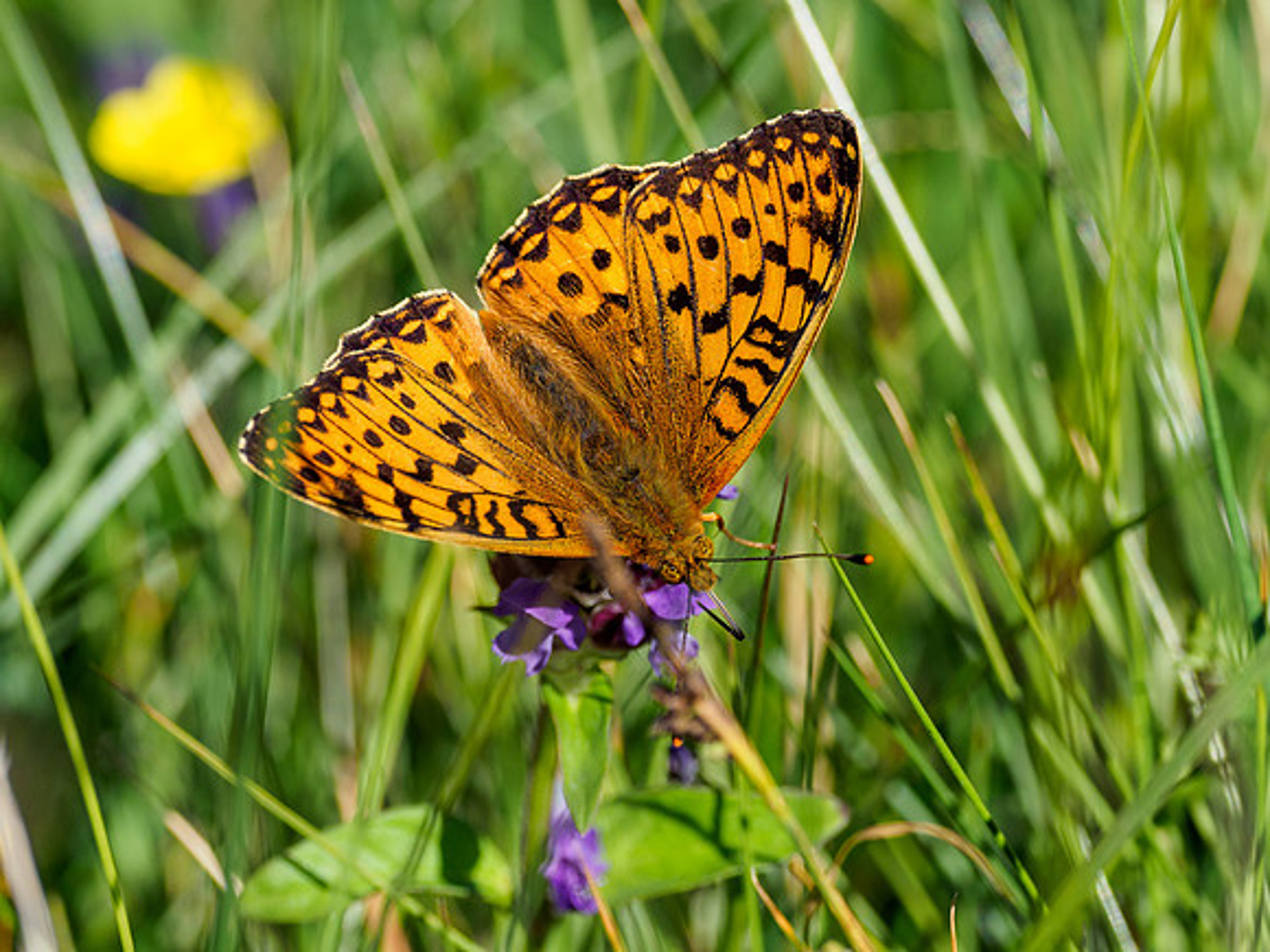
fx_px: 32656
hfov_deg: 2.2
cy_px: 533
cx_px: 649
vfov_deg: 1.7
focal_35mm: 890
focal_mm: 300
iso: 250
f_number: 4.5
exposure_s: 1/1250
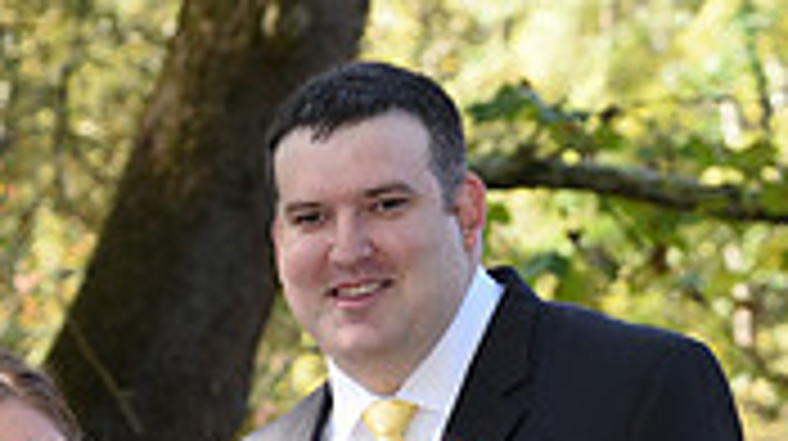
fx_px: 4717
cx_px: 92
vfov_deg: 5.2
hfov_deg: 9.5
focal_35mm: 226
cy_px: 1125
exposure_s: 1/200
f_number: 4.5
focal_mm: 65
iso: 400
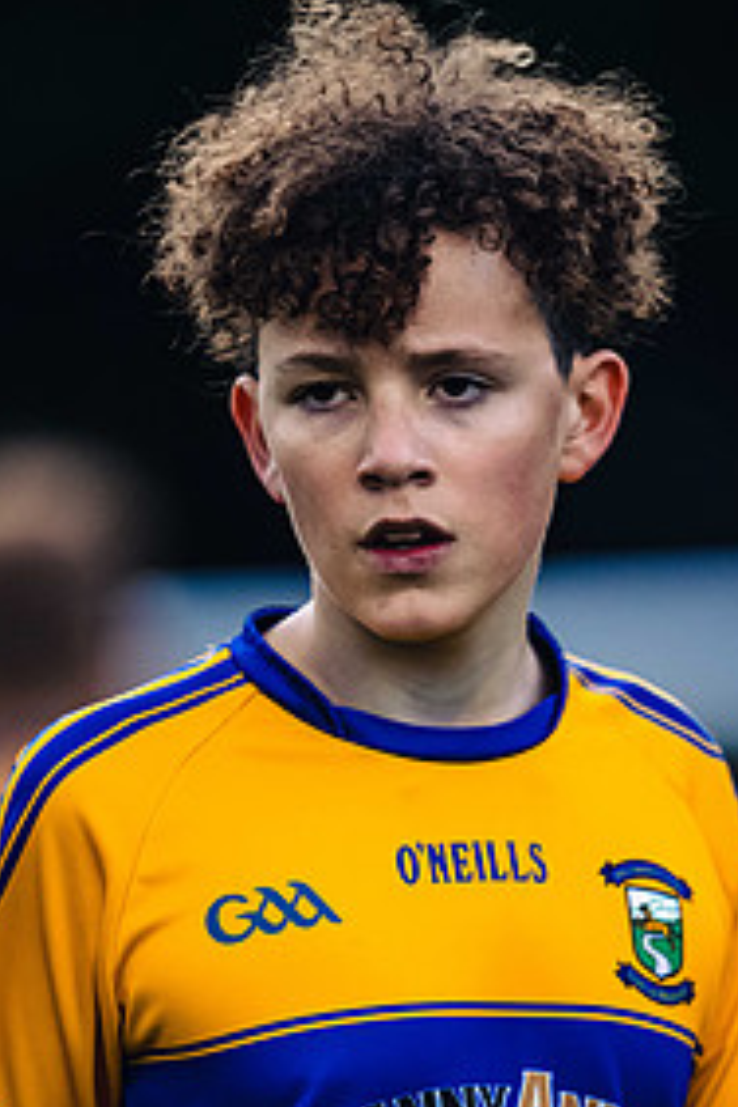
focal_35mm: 639
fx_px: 19648
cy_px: 840
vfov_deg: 3.2
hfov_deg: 2.2
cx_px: 412
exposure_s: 1/800
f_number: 2.8
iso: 3200
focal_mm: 400
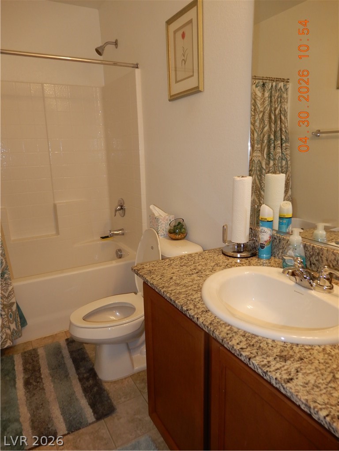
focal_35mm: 24
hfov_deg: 56.8
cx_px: 170
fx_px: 313
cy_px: 226
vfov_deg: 71.6
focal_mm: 4.3
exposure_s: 1/30
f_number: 3.4
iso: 200
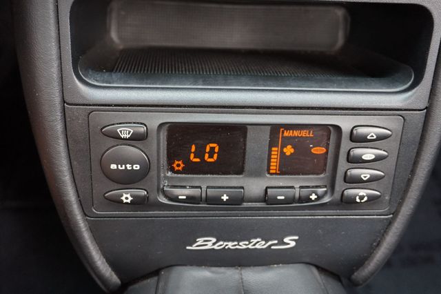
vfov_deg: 34.2
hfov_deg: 49.6
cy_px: 147
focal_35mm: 39
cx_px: 220
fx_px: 477
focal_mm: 26
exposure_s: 1/60
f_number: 4.5
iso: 1000
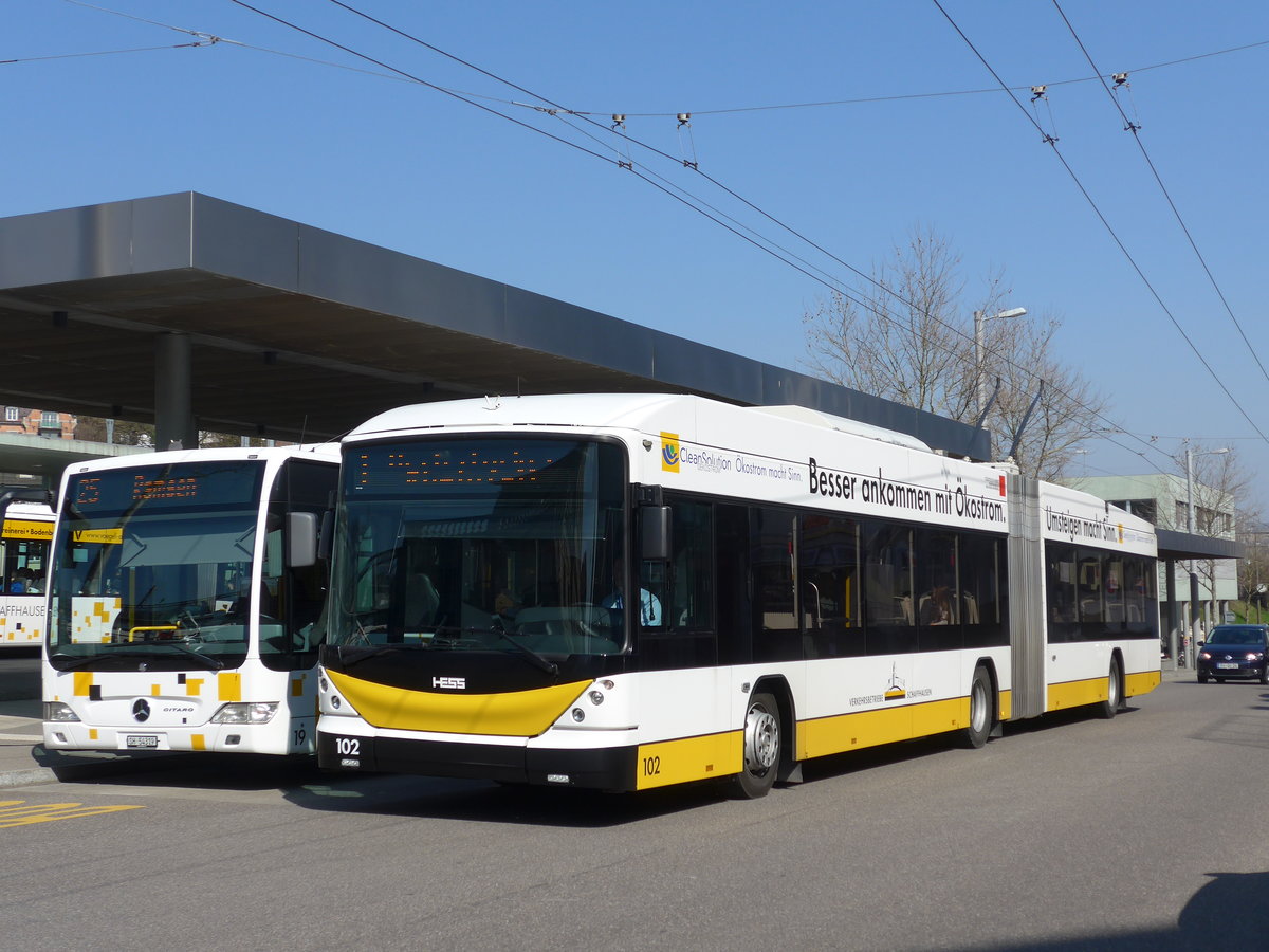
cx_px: 634
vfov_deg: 29.7
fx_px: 1796
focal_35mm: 49
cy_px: 476
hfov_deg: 38.9
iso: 80
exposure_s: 1/1600
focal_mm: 10.1
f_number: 3.2
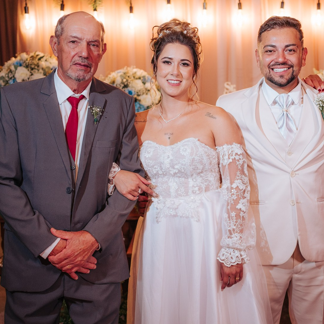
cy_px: 144
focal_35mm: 57
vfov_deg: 30.0
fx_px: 604
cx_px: 228
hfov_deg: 29.7
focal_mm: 35
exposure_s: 1/160
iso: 500
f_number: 2.2
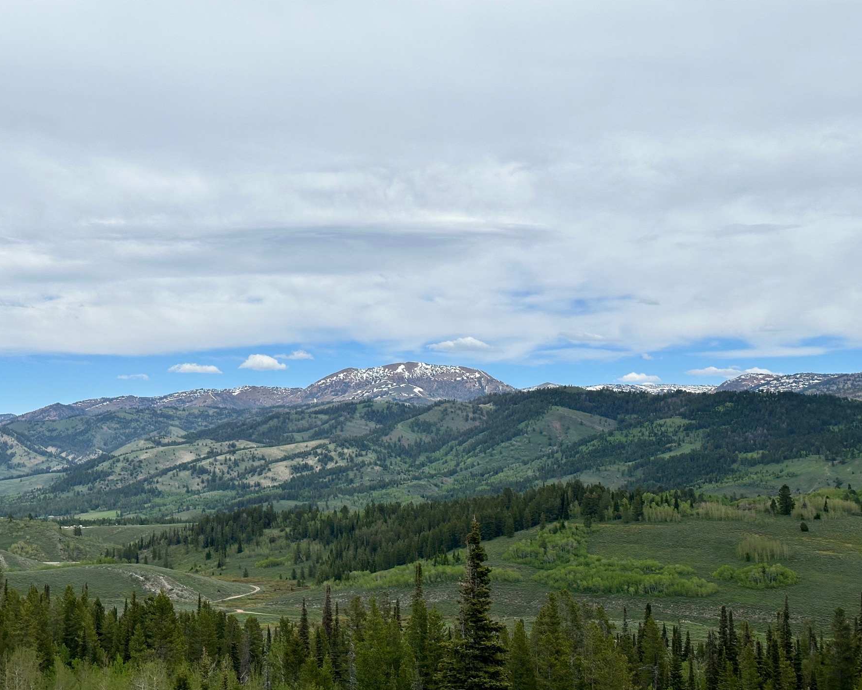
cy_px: 349
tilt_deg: +5.2
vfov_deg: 29.7
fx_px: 1301
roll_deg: +0.2
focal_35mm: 51
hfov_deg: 36.6
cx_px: 405
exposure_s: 1/6623
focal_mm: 6.86
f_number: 1.78
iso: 64
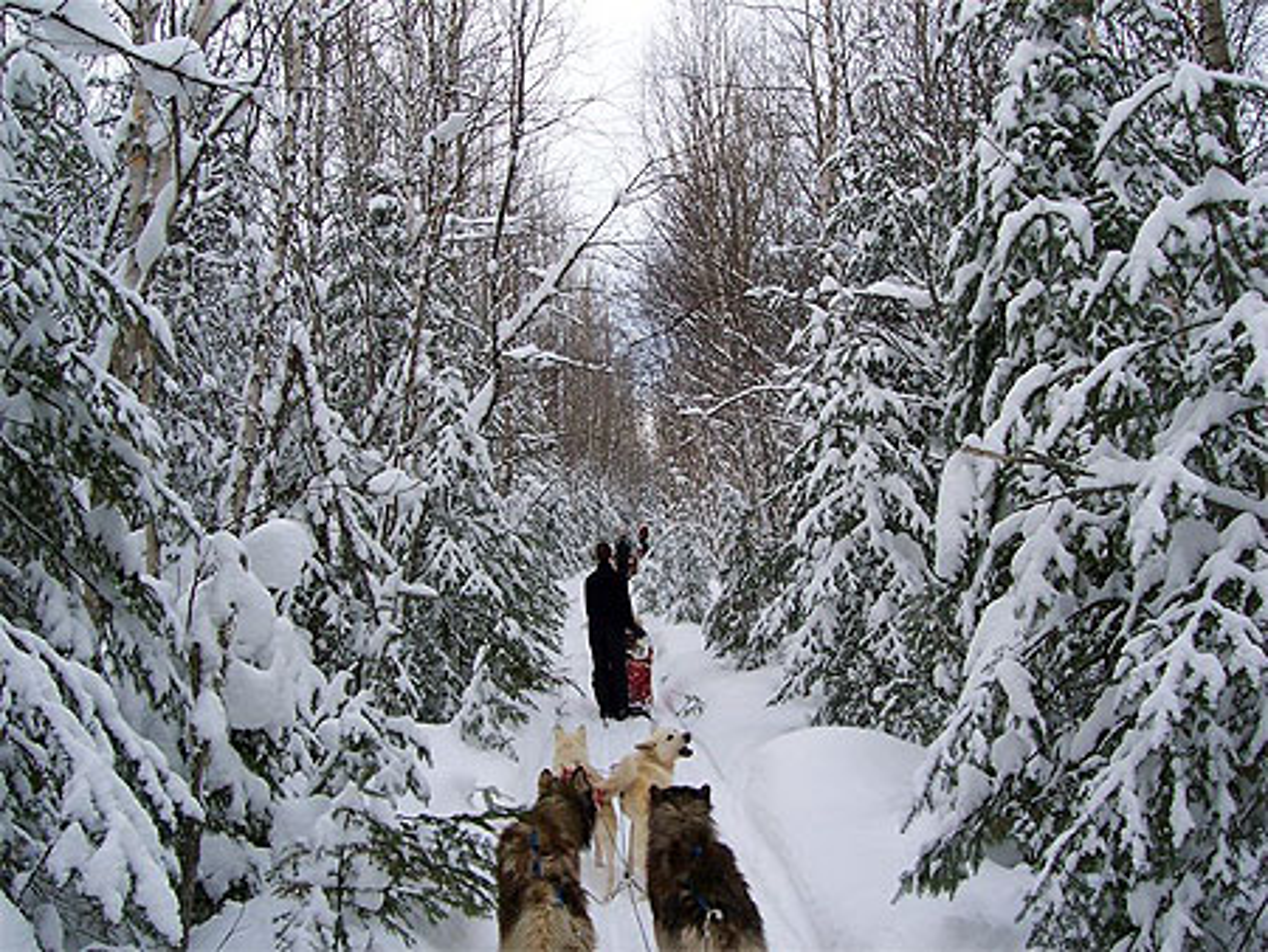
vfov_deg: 38.7
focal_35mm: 37
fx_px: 1356
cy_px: 476
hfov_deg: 50.1
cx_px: 634
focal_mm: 5.6
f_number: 5.6
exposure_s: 1/180
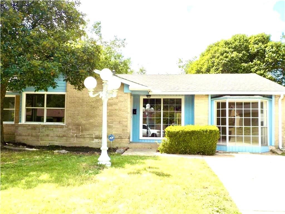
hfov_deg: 60.0
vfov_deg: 46.8
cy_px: 107
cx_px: 142
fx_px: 247
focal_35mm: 30
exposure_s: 1/800
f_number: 3.3
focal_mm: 4.1
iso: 125
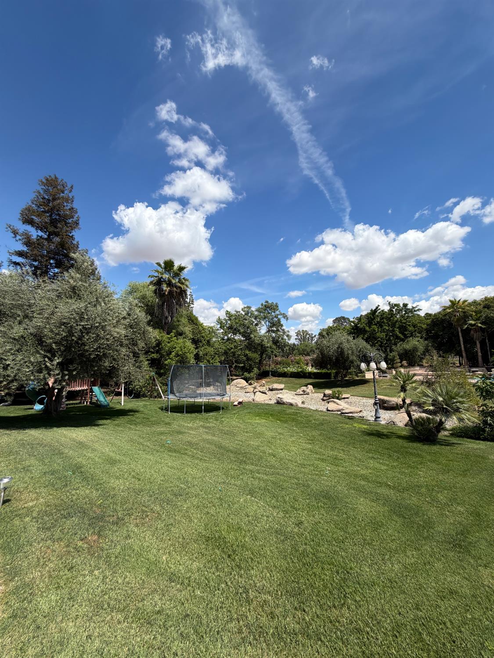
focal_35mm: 14
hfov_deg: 85.7
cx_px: 247
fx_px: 266
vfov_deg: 102.0
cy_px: 329
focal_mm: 2.22
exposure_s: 1/888
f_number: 2.2
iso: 20
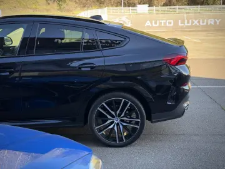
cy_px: 84
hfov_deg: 39.7
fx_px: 312
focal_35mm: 48
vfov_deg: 30.3
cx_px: 112
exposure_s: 1/145
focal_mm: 6.76
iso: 100
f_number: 1.78
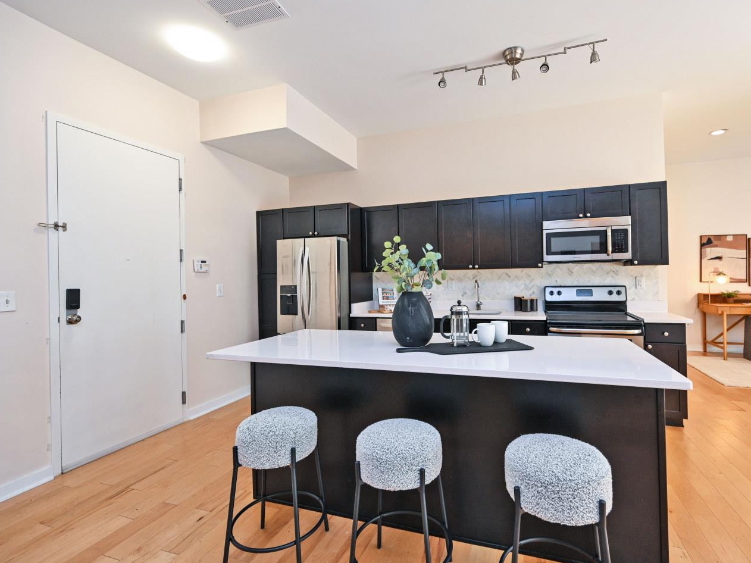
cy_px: 273
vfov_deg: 78.1
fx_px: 347
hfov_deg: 94.2
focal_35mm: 16
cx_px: 414
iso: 450
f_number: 4
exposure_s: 1/60
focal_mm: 14
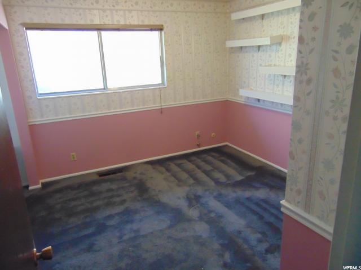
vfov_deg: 54.9
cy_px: 135
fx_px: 261
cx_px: 180
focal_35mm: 25
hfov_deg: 69.4
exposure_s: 1/60
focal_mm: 4.5
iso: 640
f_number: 3
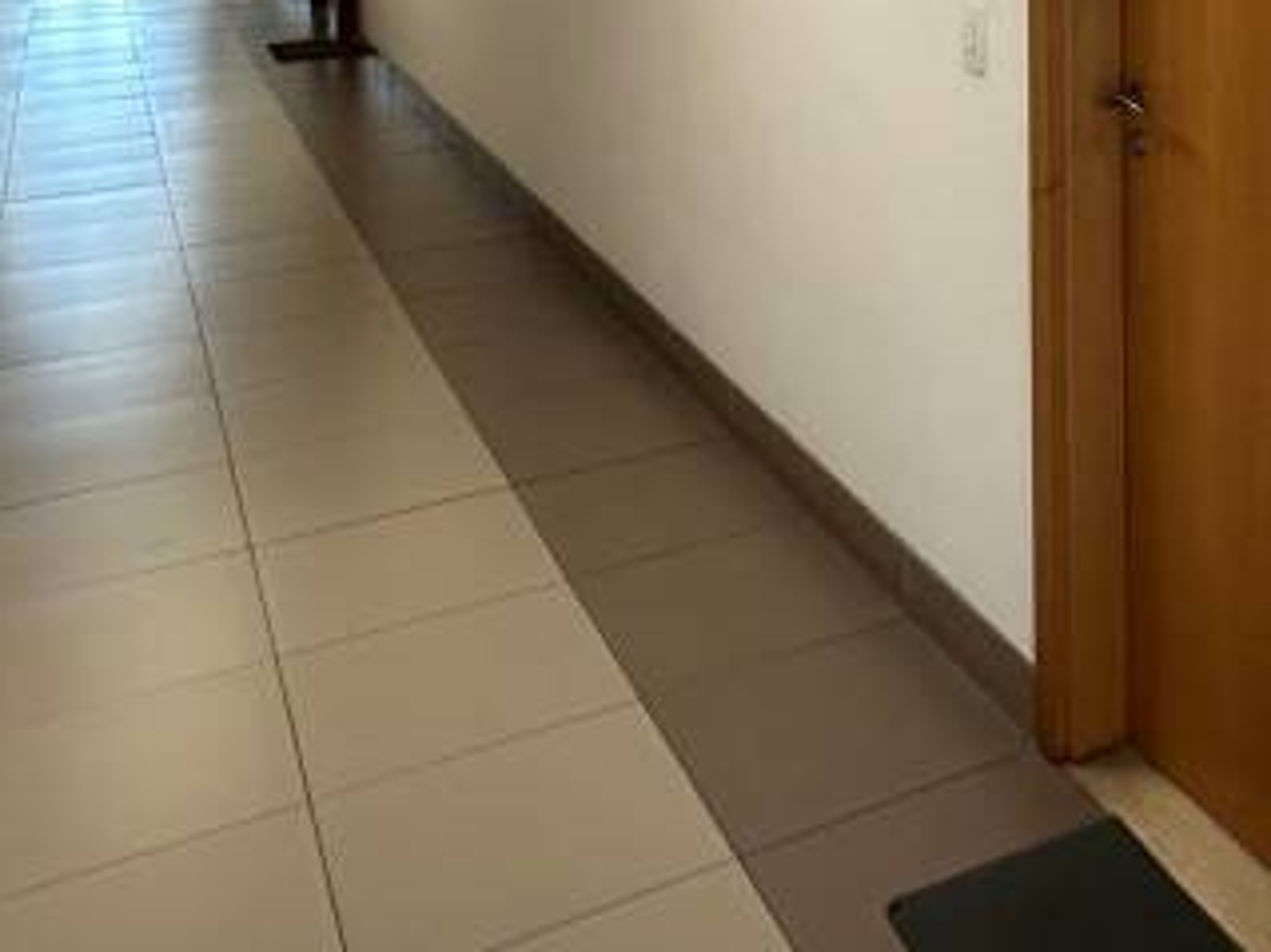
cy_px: -227
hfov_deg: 38.4
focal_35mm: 45
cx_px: 1207
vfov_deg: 27.7
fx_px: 1652
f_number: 2.2
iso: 160
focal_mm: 2.22
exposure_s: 1/60
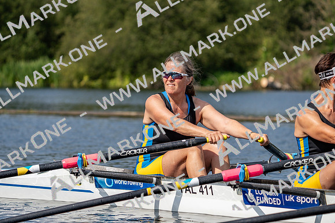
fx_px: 2010
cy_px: 112
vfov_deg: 6.4
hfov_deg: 9.5
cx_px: 168
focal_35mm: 216
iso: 160
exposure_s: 1/1600
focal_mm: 216
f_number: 5.6
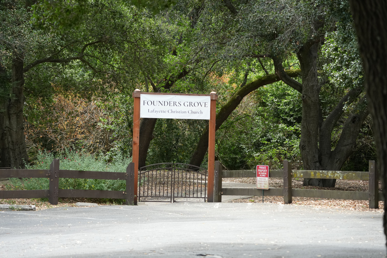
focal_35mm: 112
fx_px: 1204
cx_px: 194
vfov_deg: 12.2
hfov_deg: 18.3
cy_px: 129
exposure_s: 1/500
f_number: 5.6
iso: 800
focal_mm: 112
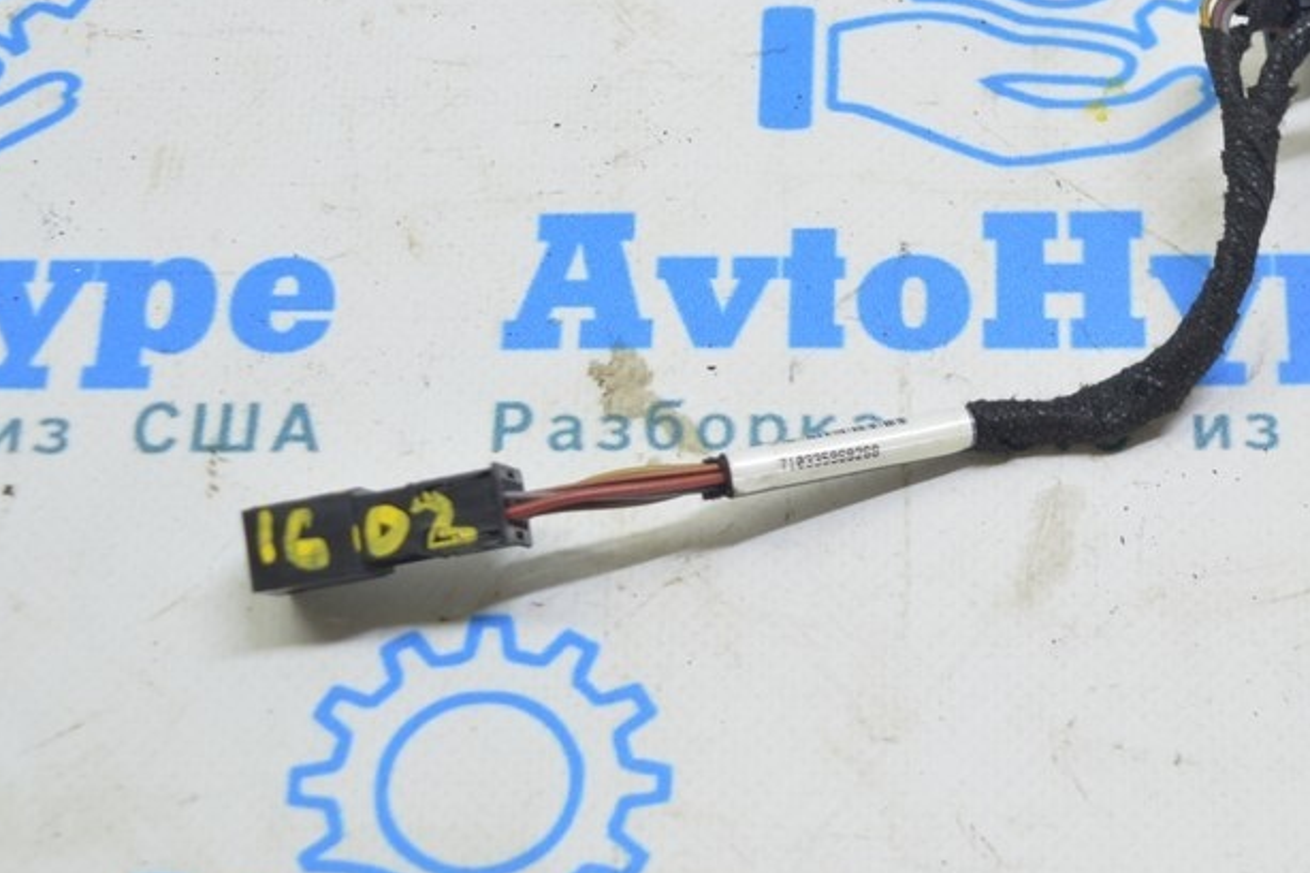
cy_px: 289
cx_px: 1024
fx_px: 3638
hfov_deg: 20.2
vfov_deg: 13.7
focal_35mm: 100
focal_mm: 40
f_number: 5.6
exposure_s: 1/20
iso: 400
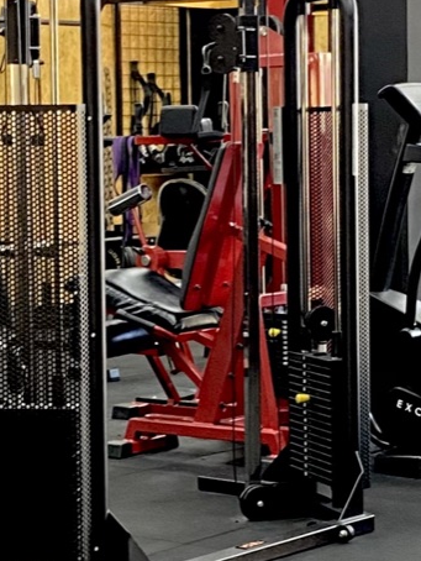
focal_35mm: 103
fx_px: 1669
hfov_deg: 14.4
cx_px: 207
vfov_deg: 19.0
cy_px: 199
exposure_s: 1/50
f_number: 1.8
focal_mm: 4.25
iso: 250
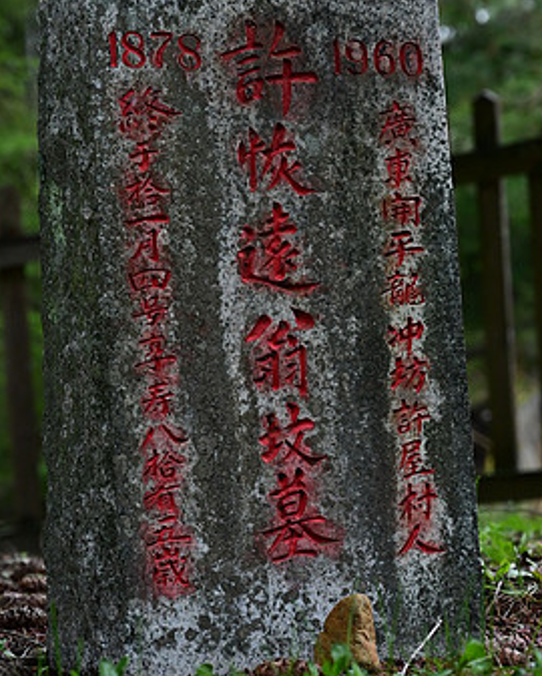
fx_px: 2264
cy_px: 299
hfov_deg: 13.7
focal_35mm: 113
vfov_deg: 17.0
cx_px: 269
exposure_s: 1/400
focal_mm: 70
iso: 2500
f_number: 5.6
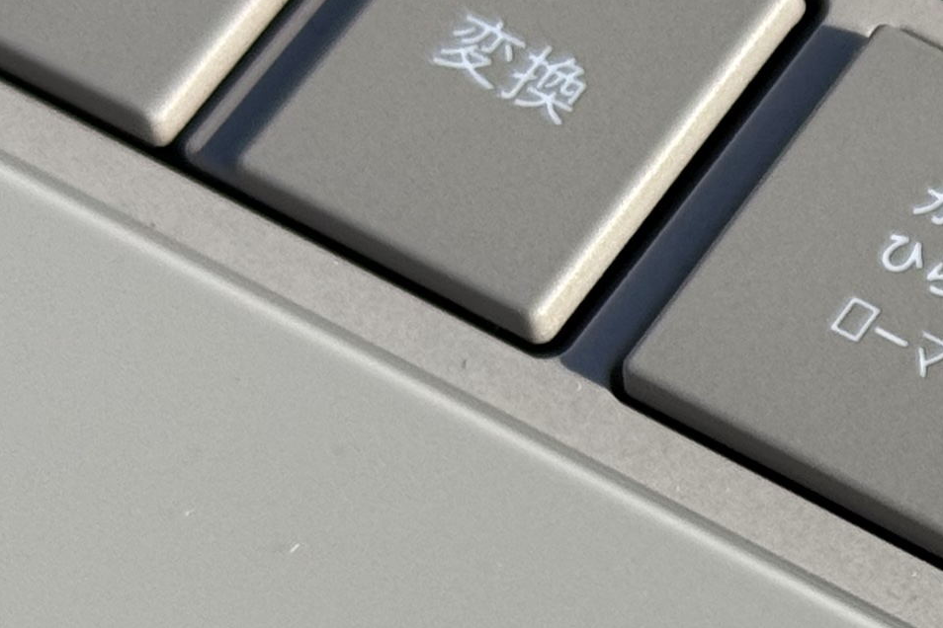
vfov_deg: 6.5
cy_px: 638
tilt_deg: -59.9
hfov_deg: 9.5
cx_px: 1406
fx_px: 5527
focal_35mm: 211
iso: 64
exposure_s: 1/1923
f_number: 1.78
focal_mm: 6.76
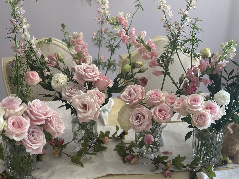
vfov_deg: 30.3
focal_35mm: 48
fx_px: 331
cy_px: 90
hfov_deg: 39.7
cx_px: 120
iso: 250
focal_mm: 6.86
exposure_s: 1/60
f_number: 1.78
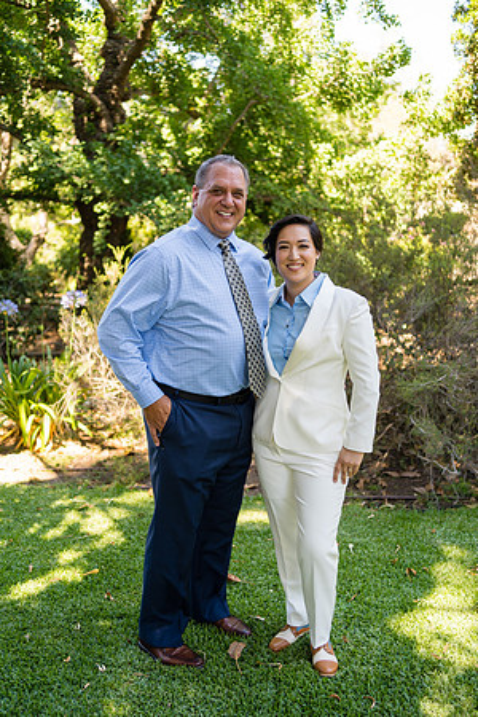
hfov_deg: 37.9
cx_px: 239
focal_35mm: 35
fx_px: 697
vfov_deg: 54.4
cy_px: 358
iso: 160
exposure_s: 1/320
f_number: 2.2
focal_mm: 35
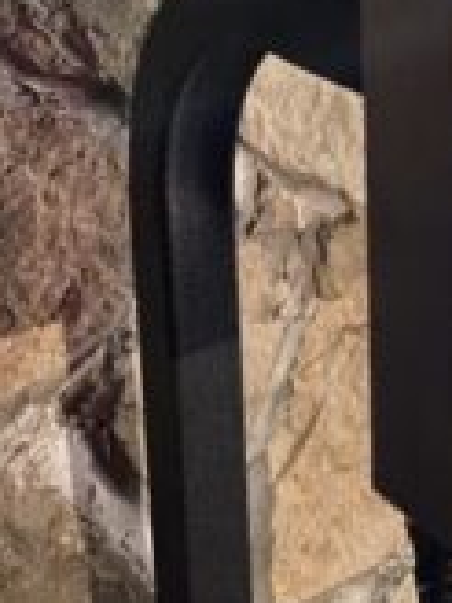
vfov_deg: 25.1
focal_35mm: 76
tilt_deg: -18.4
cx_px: 522
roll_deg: -0.7
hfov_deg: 18.5
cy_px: 92
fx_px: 1323
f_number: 1.8
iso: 800
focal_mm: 4.25
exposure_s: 1/8
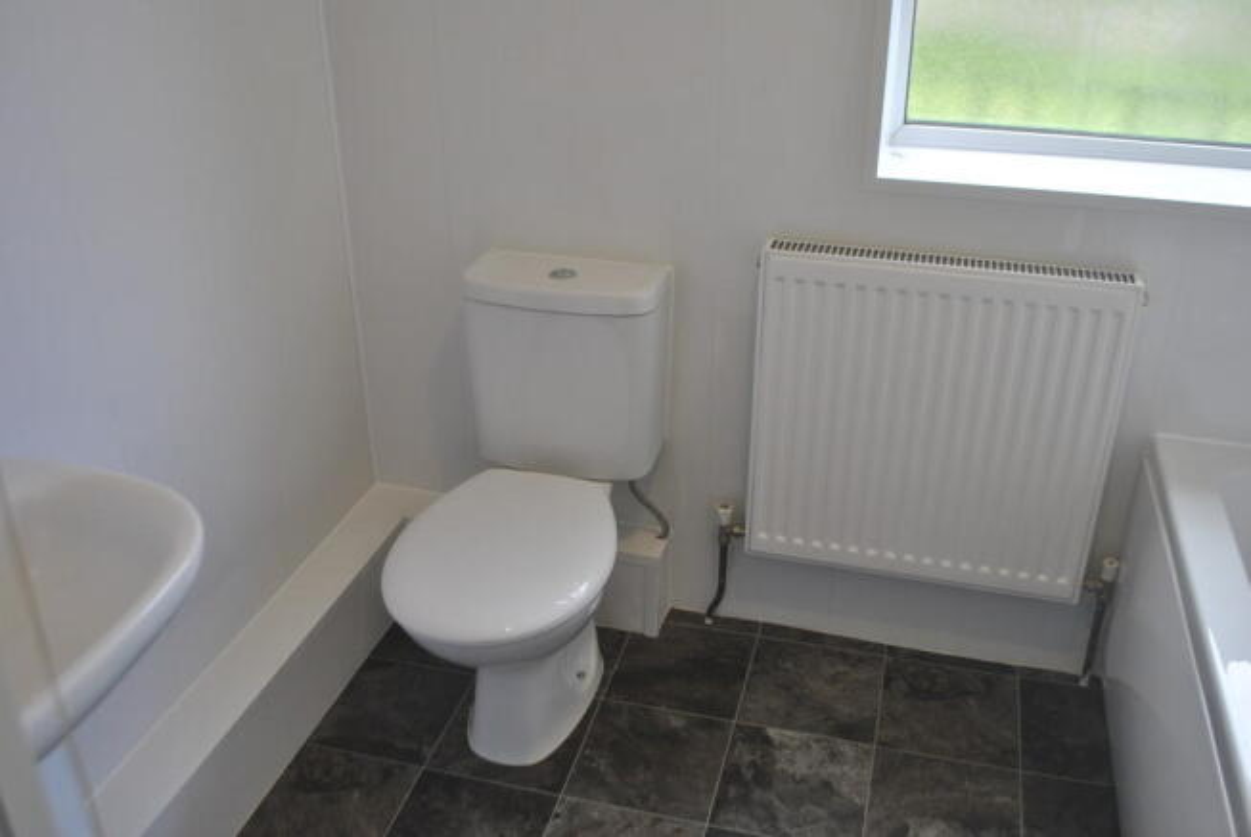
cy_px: 418
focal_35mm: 33
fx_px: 1148
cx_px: 626
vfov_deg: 40.1
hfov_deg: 57.2
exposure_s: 1/80
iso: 200
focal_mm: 22
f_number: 4.5
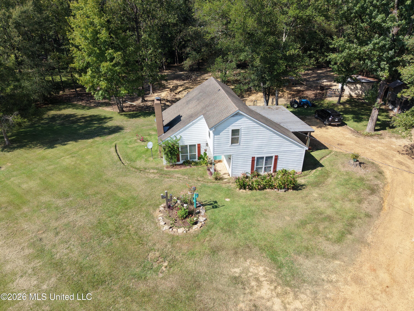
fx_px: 287
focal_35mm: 24
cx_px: 207
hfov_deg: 71.6
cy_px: 156
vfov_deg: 56.8
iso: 280
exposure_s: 1/4000
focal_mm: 8.67
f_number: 1.8
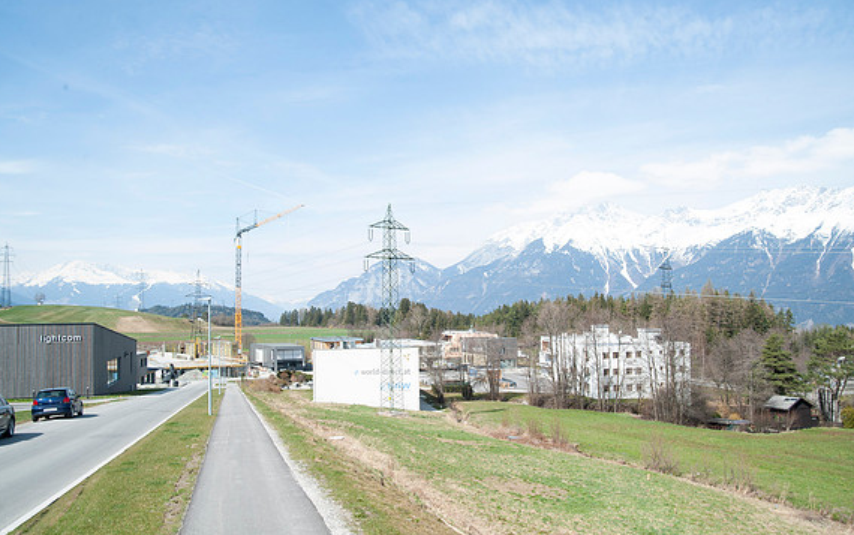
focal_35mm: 29
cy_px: 276
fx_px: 675
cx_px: 424
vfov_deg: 43.2
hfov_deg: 64.6
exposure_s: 1/250
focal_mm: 28
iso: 200
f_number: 11
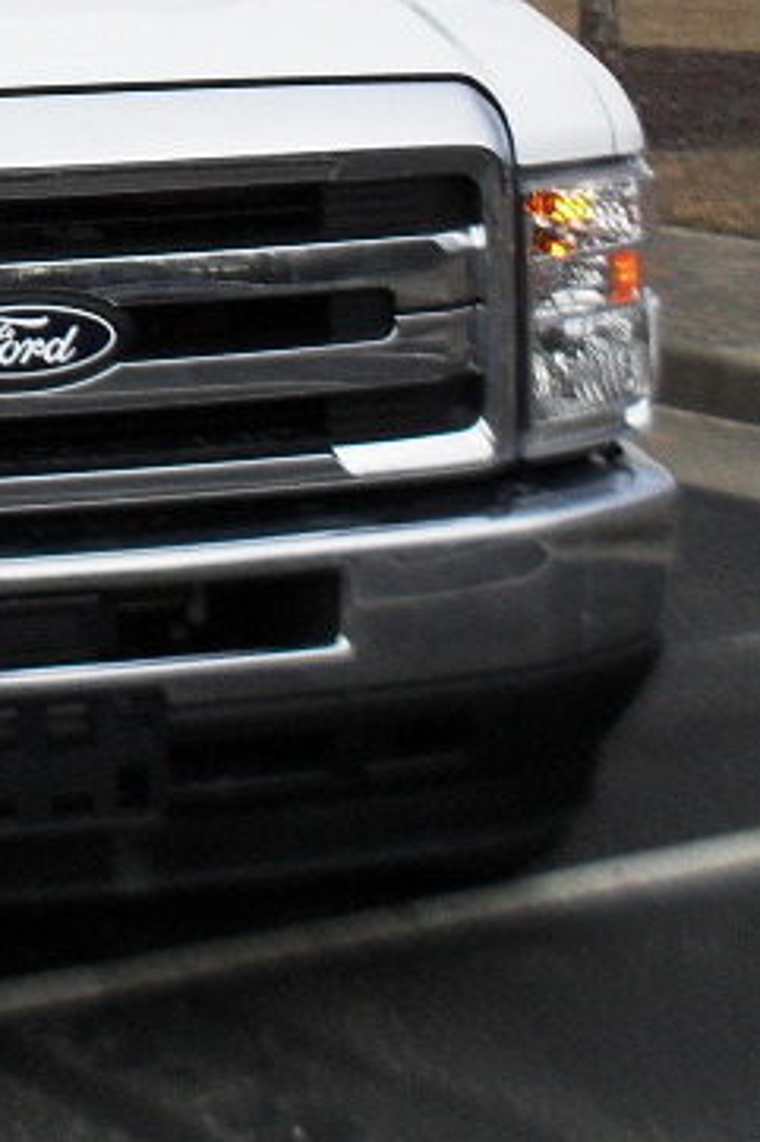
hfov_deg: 12.6
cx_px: -382
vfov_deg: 19.2
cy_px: -13
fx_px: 3265
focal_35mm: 103
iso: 100
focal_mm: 6.3
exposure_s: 1/125
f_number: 3.2
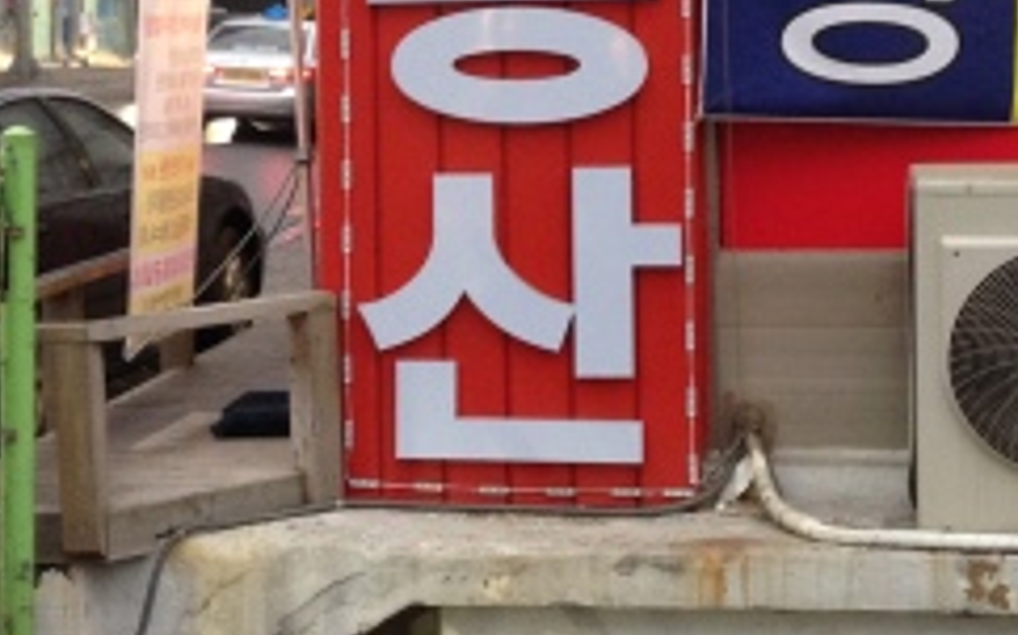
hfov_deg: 22.0
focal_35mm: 94
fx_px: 2607
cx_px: 311
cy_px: 99
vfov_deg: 13.8
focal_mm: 4.12
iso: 125
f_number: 2.4
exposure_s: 1/20
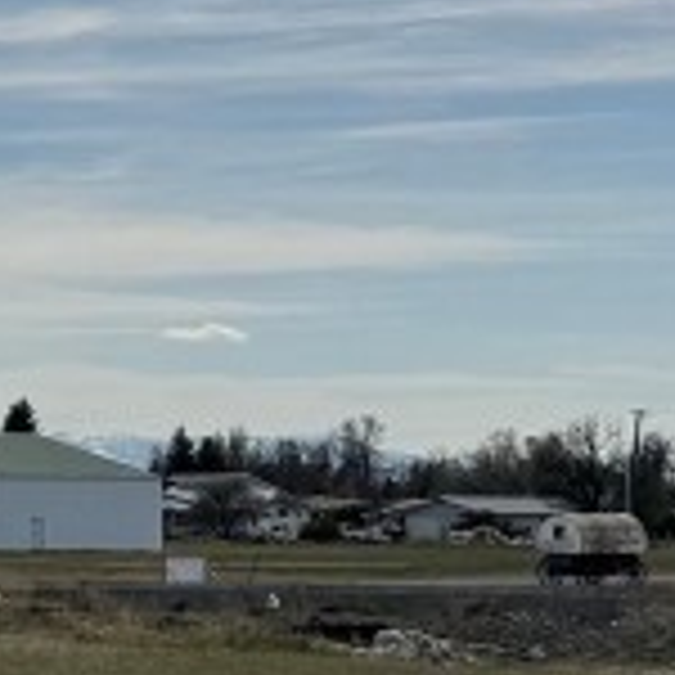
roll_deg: +0.3
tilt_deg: +1.5
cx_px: -1467
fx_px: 3199
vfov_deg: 12.0
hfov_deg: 9.2
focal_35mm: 145
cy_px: 369
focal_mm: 6.76
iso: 80
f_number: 1.78
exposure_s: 1/12346
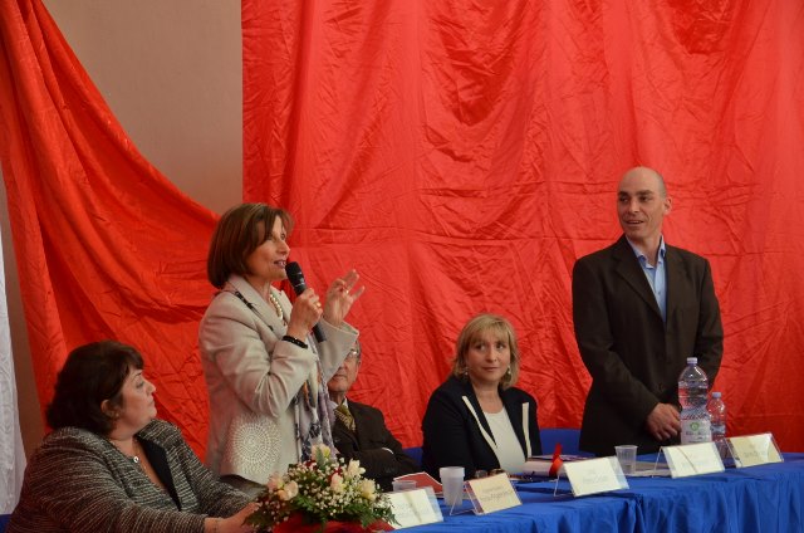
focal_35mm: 93
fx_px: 2073
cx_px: 402
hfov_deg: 22.0
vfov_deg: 14.6
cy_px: 266
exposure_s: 1/60
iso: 800
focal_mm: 62
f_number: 5.3
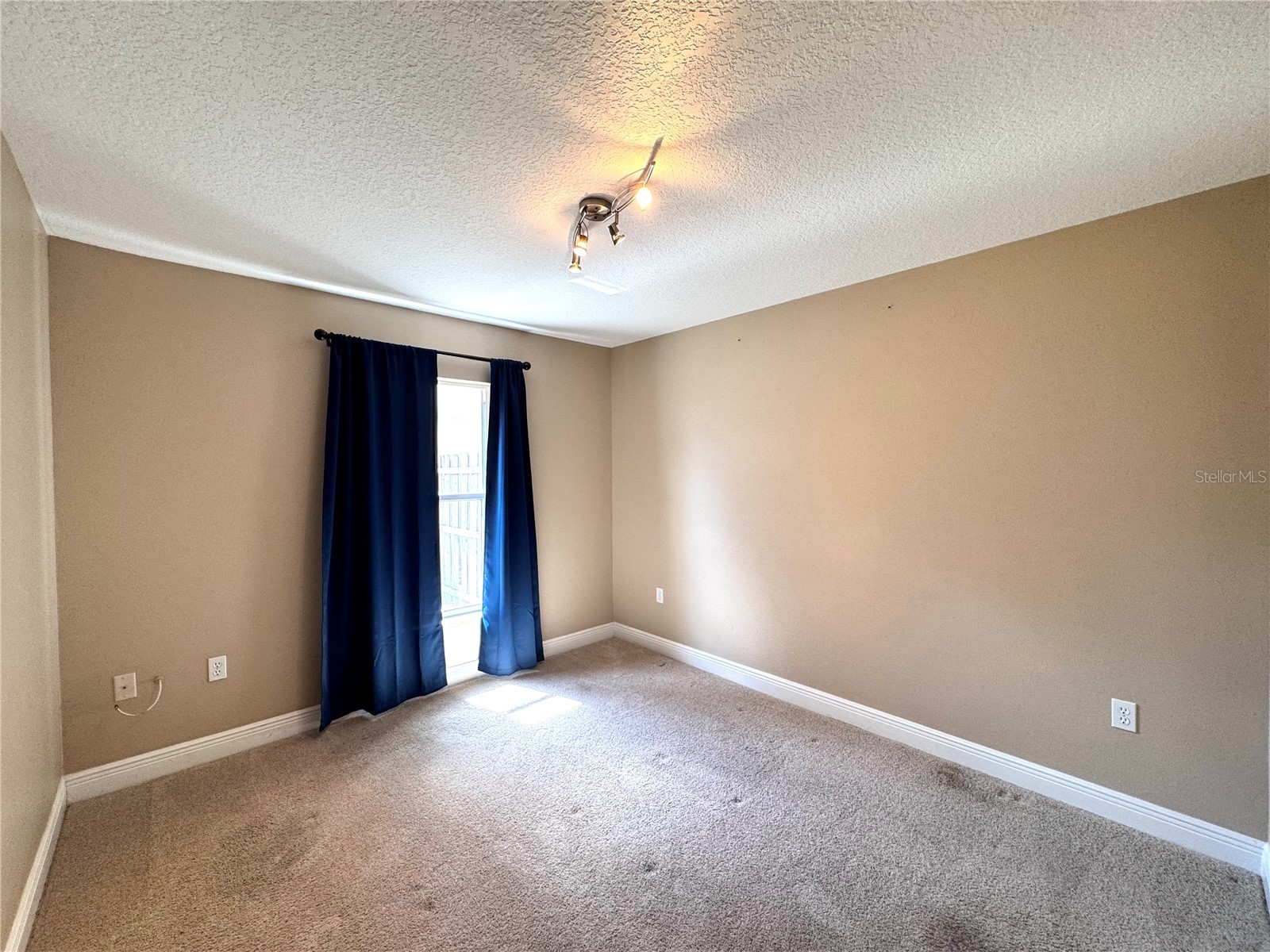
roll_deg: +0.2
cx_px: 635
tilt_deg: -1.7
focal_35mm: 14
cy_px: 476
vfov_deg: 85.7
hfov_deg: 102.1
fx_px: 514
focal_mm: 2.22
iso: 125
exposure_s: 1/120
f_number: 2.2
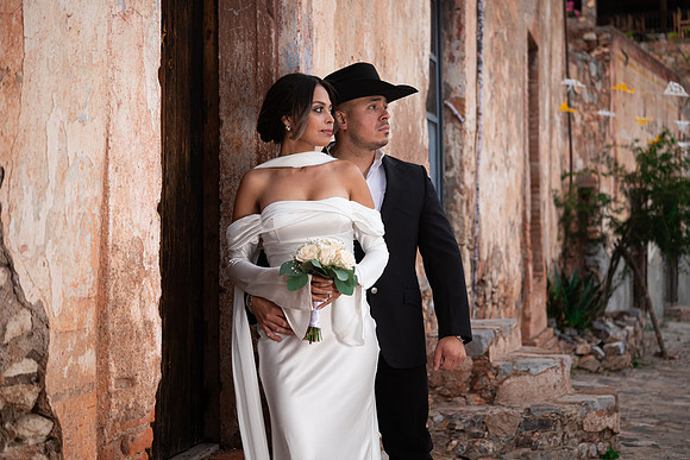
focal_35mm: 60
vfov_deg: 22.6
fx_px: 1150
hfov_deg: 33.4
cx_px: 345
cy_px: 230
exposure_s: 1/125
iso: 125
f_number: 4
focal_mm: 60
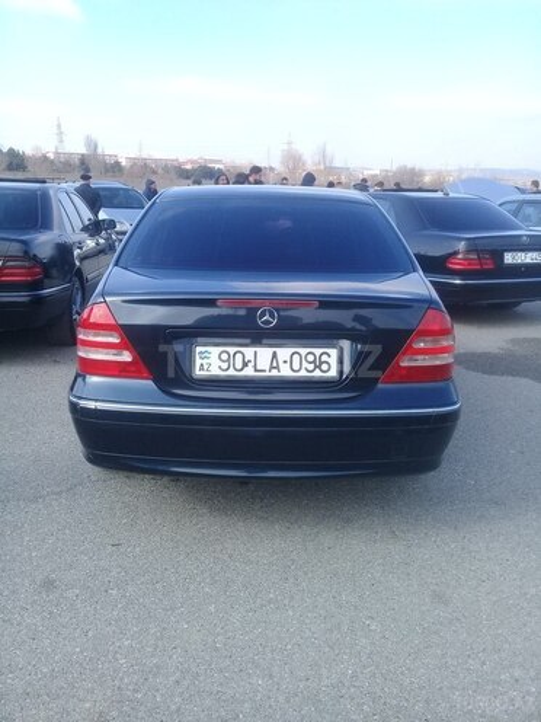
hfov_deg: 45.4
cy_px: 361
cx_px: 270
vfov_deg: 58.4
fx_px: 646
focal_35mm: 31
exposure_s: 1/524
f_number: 2.2
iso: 50
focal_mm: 3.3
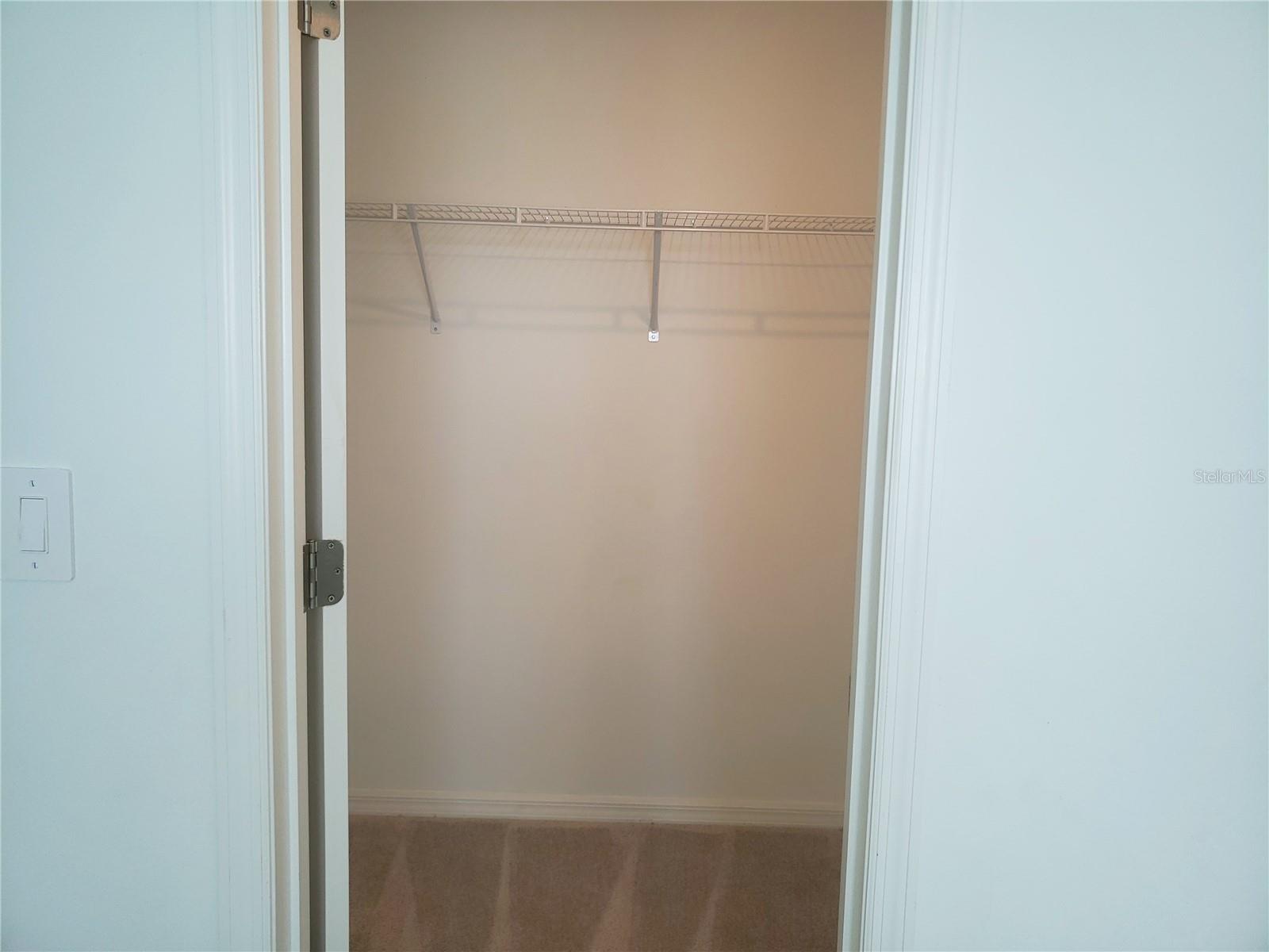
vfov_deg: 53.1
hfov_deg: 67.3
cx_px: 634
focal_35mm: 26
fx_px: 953
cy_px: 476
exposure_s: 1/120
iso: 80
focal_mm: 4.3
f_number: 1.5
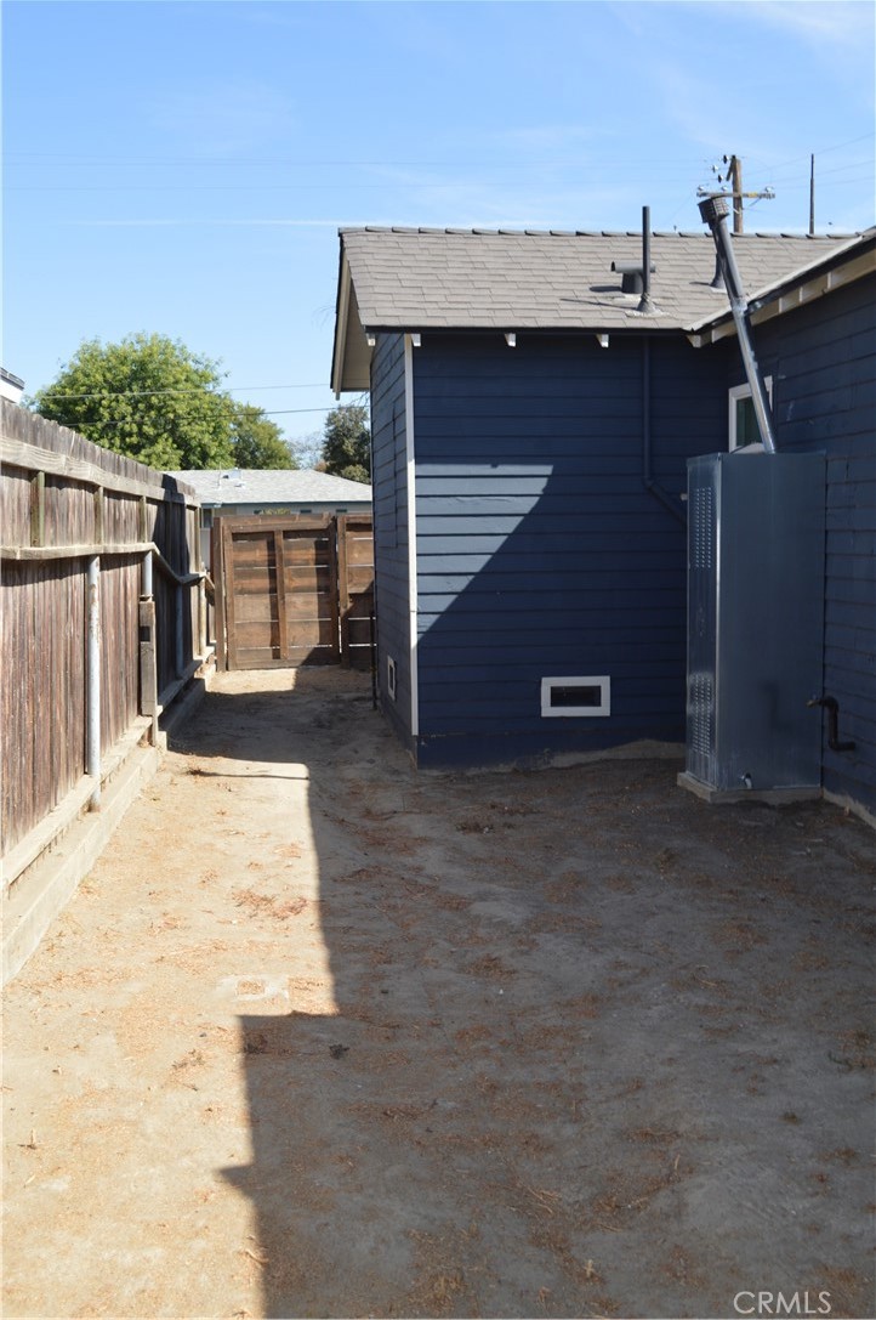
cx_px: 438
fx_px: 1427
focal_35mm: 39
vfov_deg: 49.6
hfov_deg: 34.1
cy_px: 660
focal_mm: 26
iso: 100
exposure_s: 1/200
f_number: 5.6
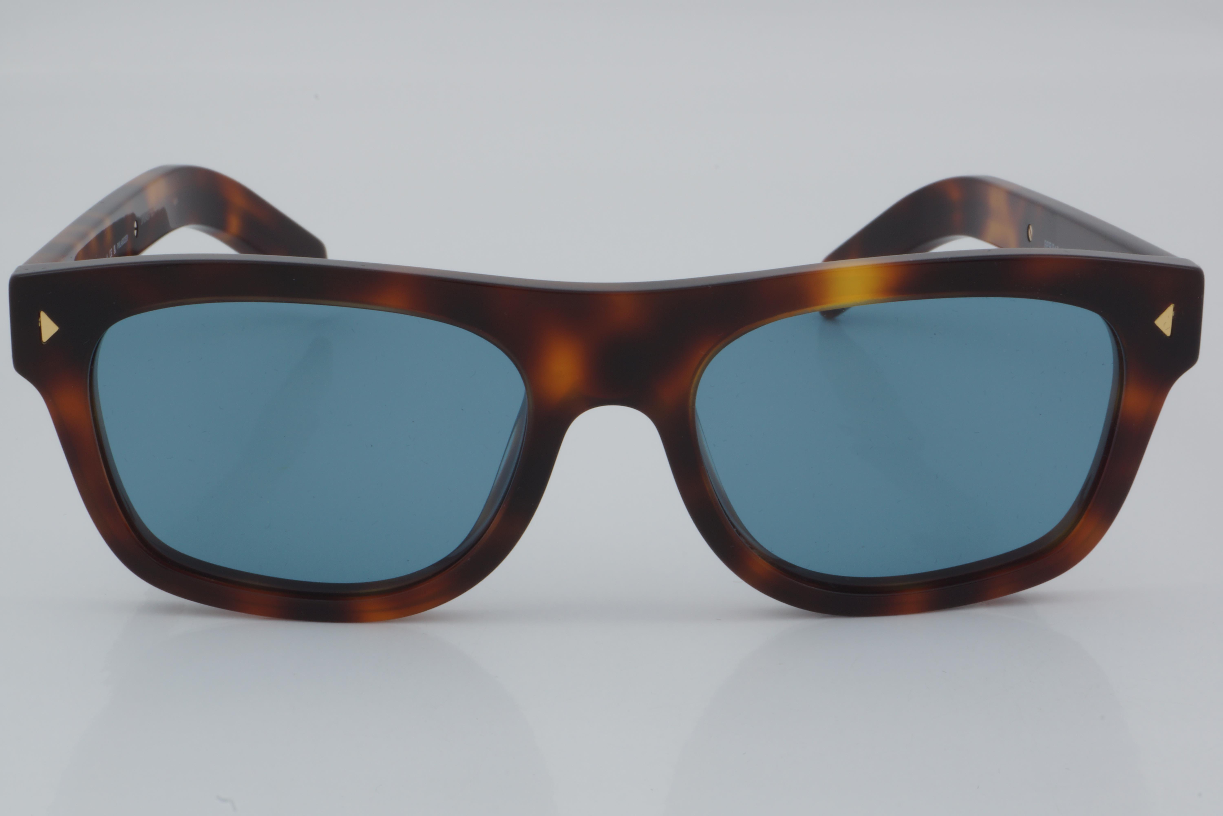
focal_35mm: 82
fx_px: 2802
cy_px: 408
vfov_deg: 16.6
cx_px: 612
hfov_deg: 24.6
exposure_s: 1/4
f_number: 32
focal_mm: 55
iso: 100
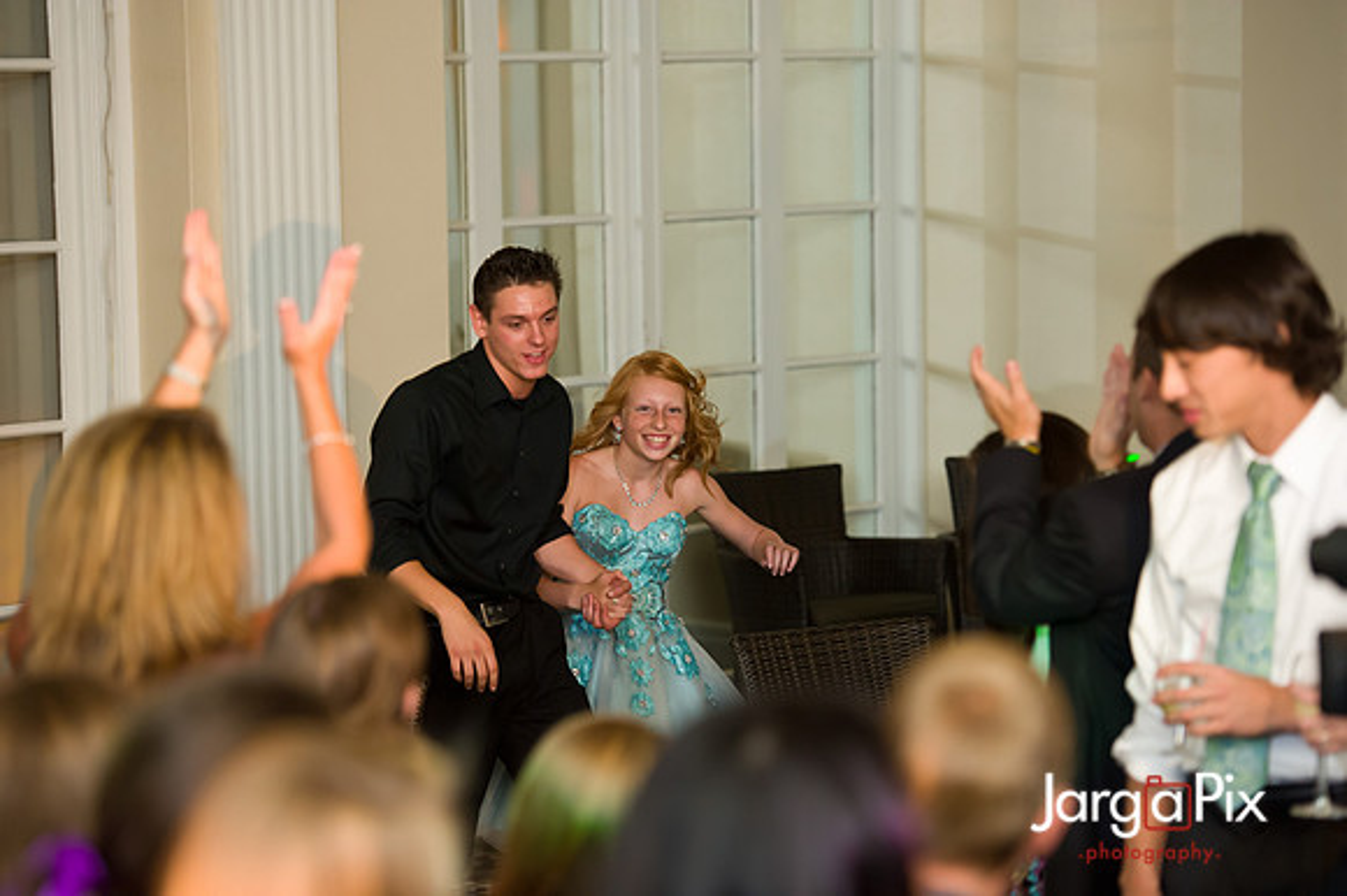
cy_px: 448
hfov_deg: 17.1
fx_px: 4487
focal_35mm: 120
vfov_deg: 11.4
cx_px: 674
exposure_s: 1/125
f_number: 3.2
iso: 1600
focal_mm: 120
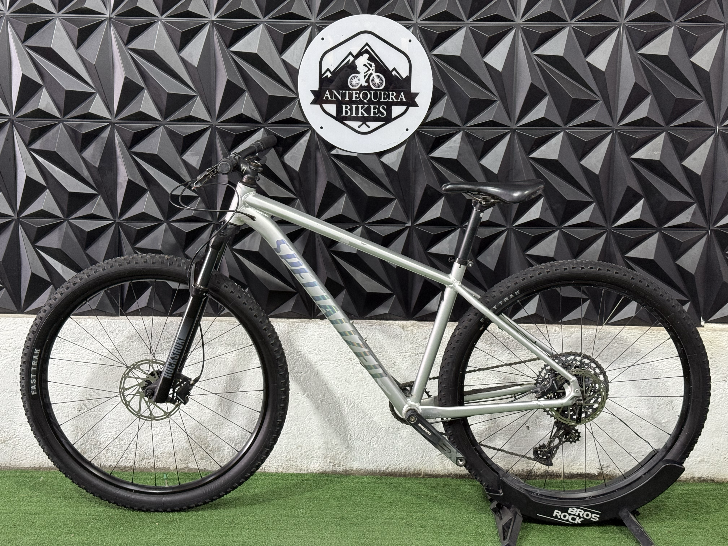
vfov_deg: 30.3
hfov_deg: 39.7
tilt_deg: -10.1
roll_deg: -0.8
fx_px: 1009
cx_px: 364
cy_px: 273
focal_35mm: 48
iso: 125
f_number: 1.78
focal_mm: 6.76
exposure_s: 1/60
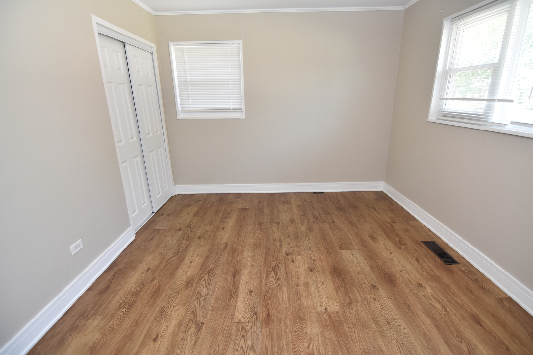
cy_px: 178
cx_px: 266
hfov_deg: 95.0
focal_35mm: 16
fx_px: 244
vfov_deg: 72.1
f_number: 2.8
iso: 800
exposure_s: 1/250
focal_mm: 11
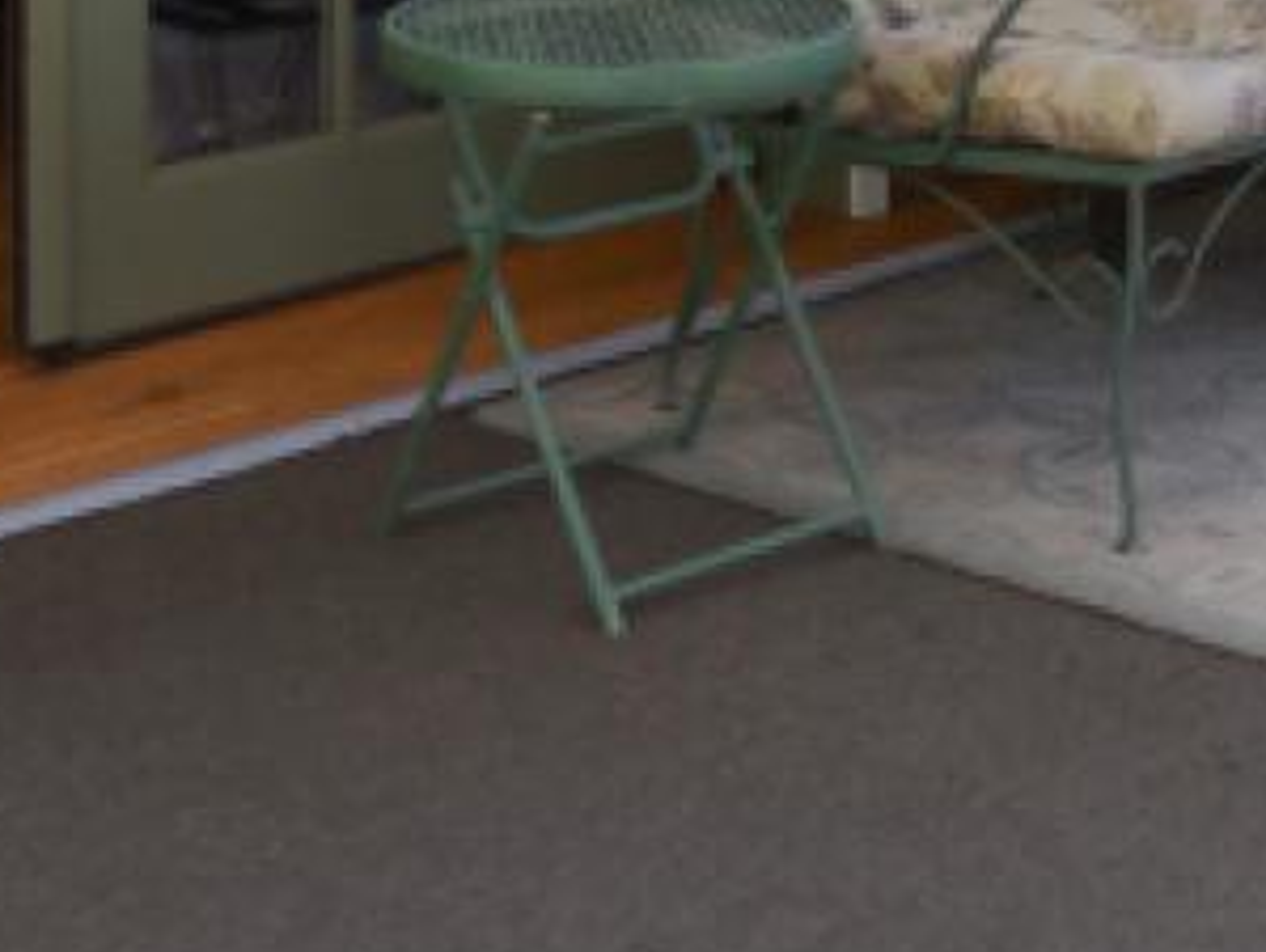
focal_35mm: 89
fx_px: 3259
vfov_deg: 15.2
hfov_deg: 21.2
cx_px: 1291
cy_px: -544
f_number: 3.5
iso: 125
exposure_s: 1/60
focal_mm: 4.6
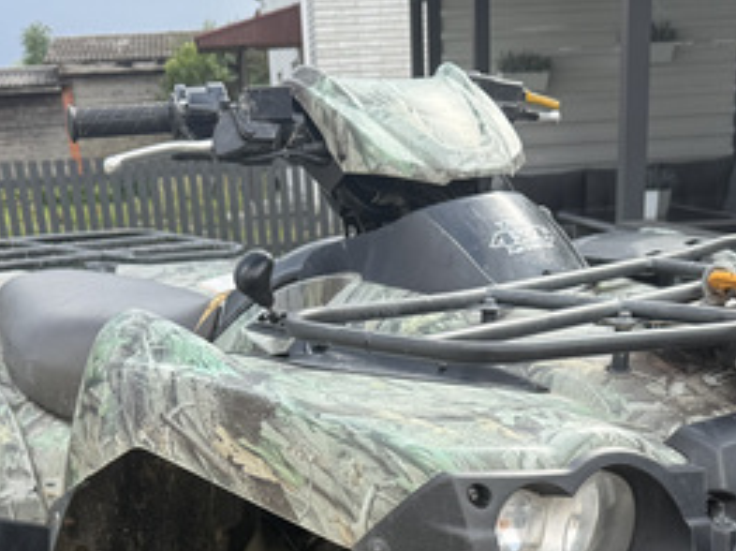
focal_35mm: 55
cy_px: 630
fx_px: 1168
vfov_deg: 24.5
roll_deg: +3.0
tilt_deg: -24.2
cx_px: 368
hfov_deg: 35.0
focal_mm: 6.76
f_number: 1.78
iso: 80
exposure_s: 1/1018
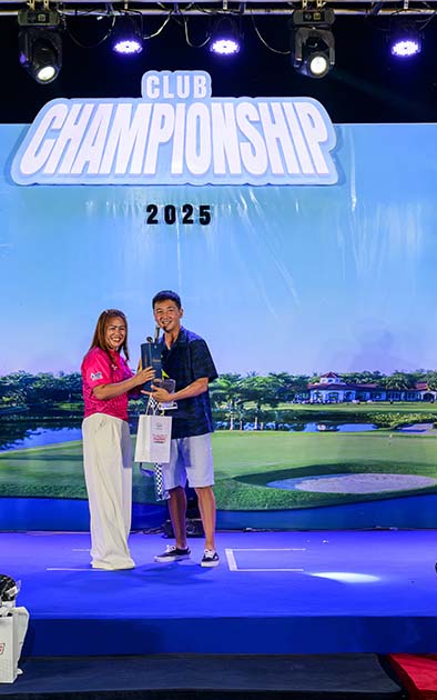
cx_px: 177
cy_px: 350
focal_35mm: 59
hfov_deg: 22.0
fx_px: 1124
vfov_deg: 34.5
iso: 1000
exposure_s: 1/125
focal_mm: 38
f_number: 6.3
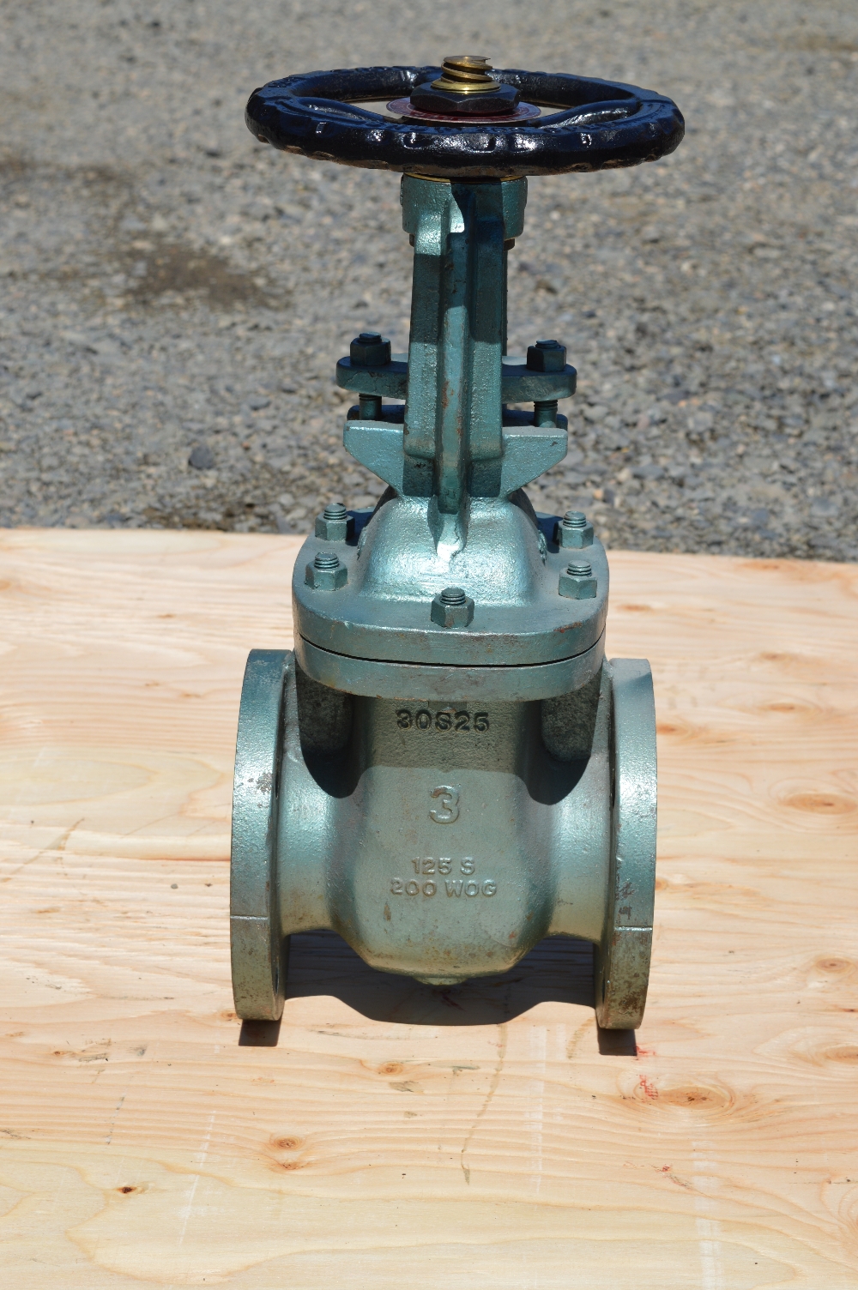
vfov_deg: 28.1
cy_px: 645
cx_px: 429
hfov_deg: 18.9
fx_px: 2579
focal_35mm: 72
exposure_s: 1/320
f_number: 9
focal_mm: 48
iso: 100
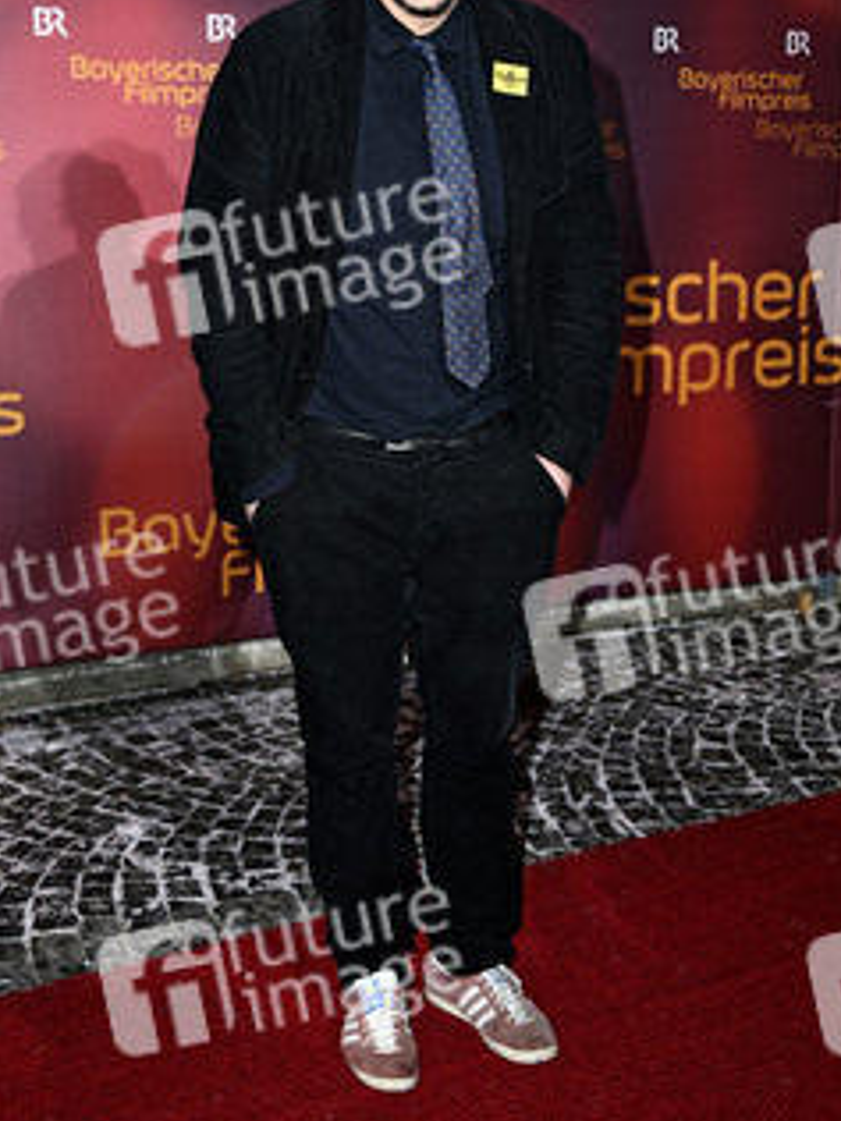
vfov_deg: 37.3
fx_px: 1652
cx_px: 383
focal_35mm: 51
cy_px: 440
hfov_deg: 28.5
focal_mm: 42
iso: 500
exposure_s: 1/160
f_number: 6.3
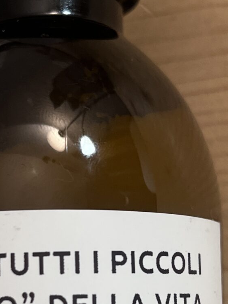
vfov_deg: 21.8
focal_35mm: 89
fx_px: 782
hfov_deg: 16.5
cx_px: 42
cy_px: 231
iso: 100
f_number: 1.6
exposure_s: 1/100
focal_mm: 5.1
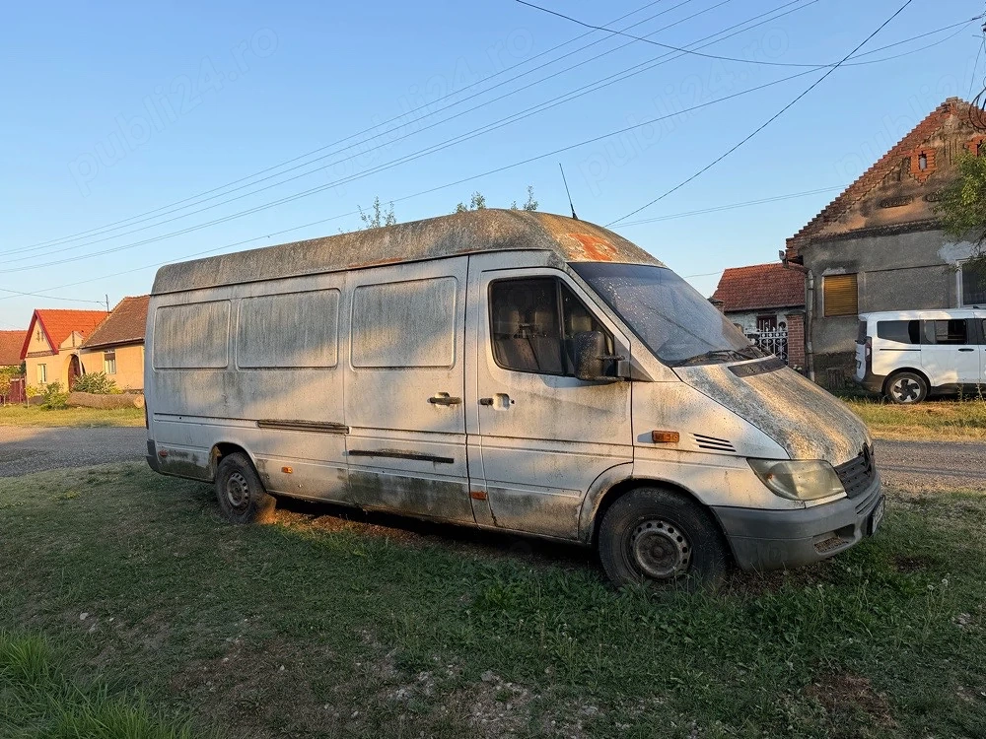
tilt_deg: -0.8
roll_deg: +2.6
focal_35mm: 24
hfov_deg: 71.6
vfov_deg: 56.8
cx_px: 493
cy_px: 370
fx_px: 684
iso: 80
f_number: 1.78
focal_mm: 6.76
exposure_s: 1/1493
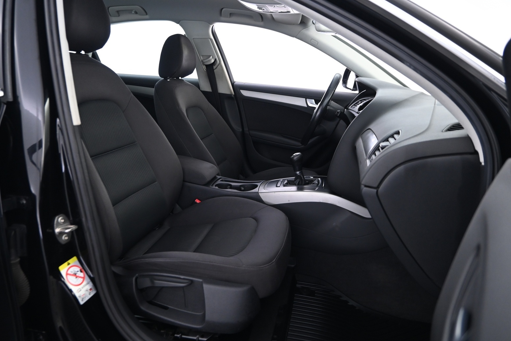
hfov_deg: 71.5
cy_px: 168
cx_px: 245
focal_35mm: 25
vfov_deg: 51.3
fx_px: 355
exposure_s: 1/8
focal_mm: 16
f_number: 3.5
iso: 1000
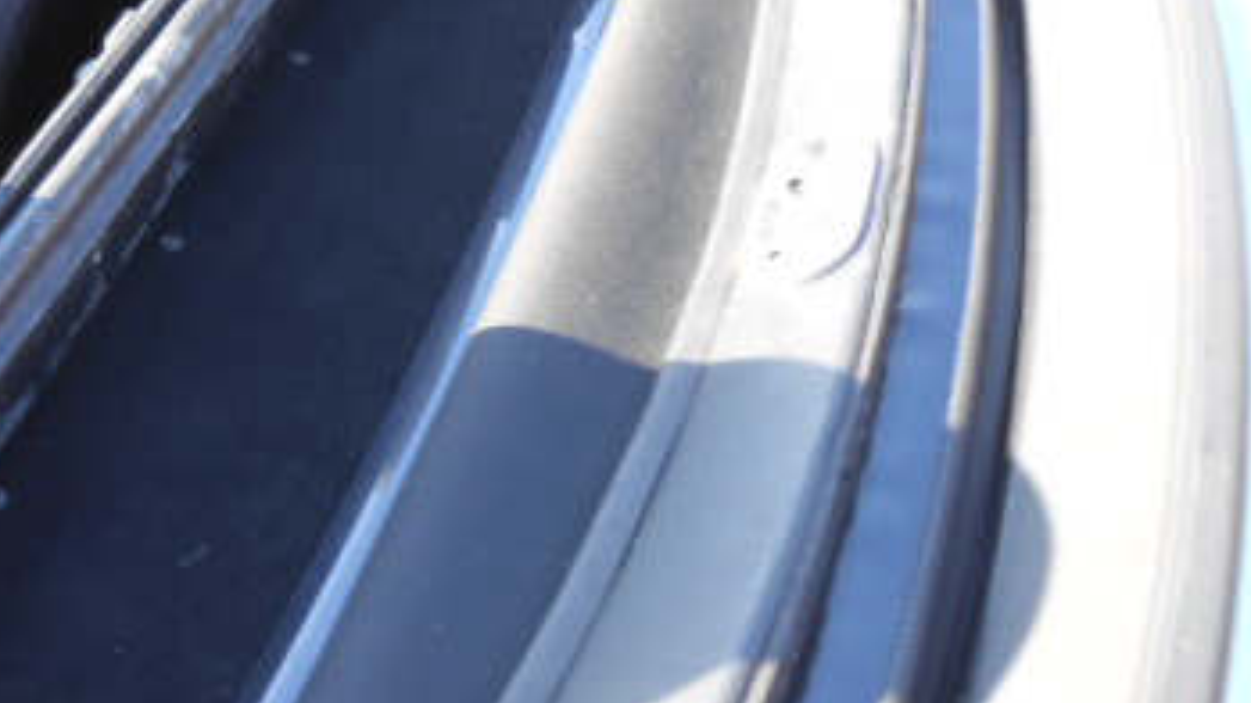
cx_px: 143
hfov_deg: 37.5
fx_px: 1724
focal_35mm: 52
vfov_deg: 22.8
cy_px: 165
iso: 80
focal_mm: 4.6
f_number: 3.5
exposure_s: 1/40
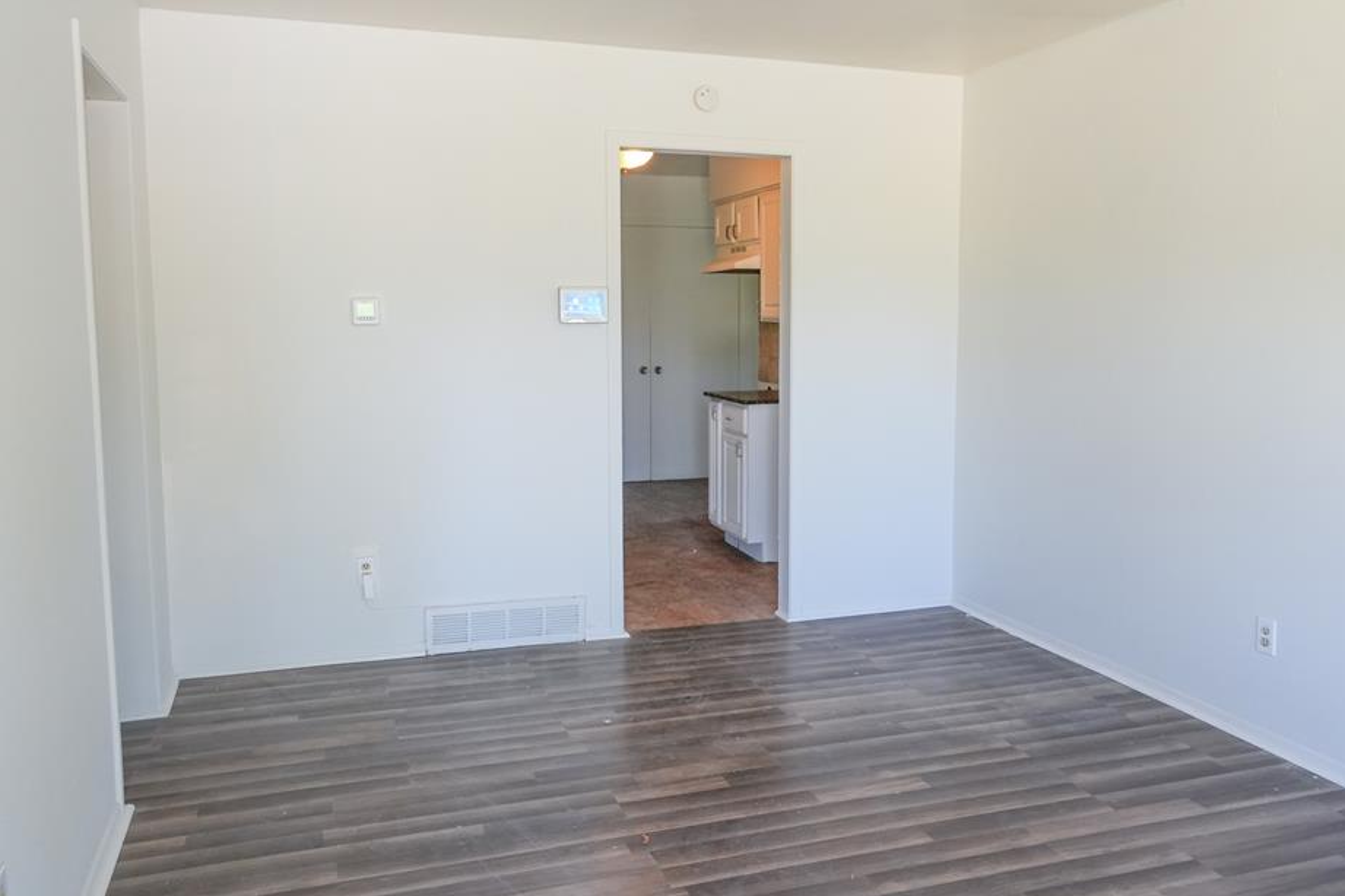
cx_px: 699
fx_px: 1121
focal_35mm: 30
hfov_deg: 61.9
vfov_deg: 43.6
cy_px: 425
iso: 500
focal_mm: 18
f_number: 9
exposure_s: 1/30
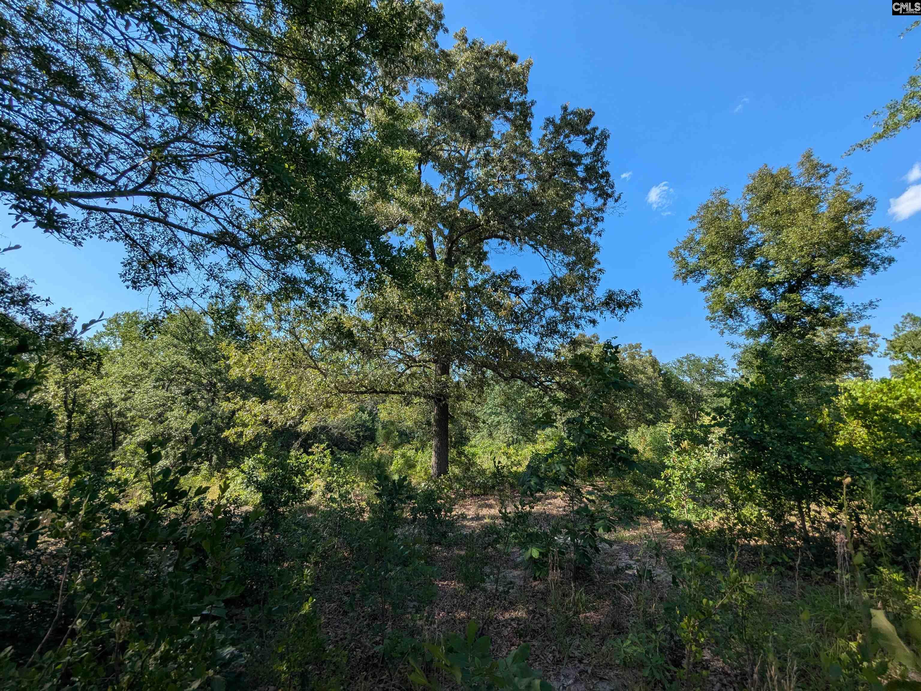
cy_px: 346
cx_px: 460
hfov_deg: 94.5
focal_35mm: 16
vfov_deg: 78.1
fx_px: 426
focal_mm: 2.35
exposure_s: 1/1387
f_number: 2.2
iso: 42
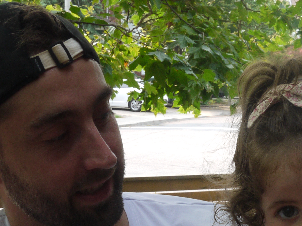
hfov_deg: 20.9
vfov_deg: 15.5
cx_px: 221
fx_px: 811
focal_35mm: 93
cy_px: 243
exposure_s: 1/30
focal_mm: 20
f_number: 14
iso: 320
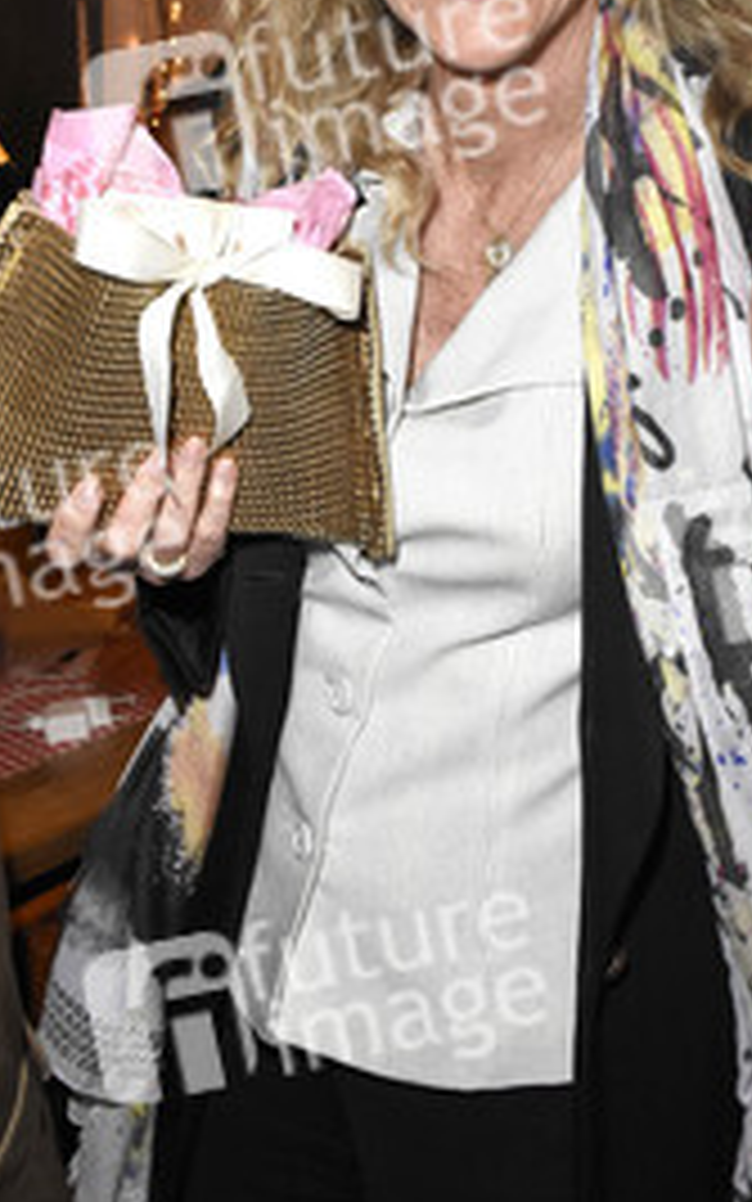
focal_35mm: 55
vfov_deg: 36.2
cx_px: 446
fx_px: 1803
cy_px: 324
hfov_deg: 23.5
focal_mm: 24
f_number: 6.3
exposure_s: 1/60
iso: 2500
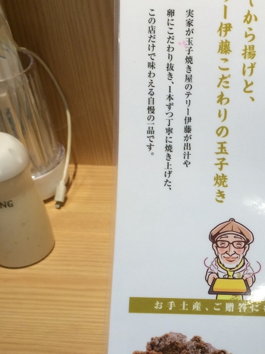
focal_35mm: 55
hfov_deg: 25.9
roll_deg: +4.3
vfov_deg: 34.4
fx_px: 561
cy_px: 256
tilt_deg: -44.0
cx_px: 227
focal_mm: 4.15
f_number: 2.2
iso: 64
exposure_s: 1/120
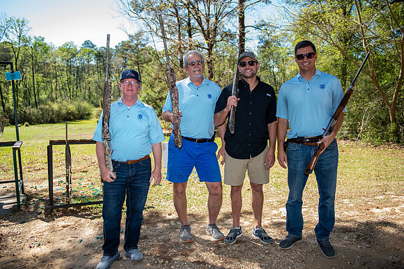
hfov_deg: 63.7
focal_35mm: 29
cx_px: 202
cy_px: 134
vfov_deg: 44.9
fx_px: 325
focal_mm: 29
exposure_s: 1/200
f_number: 3.5
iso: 50
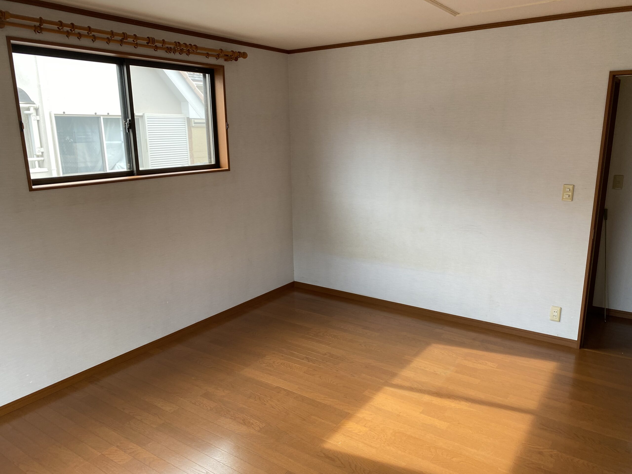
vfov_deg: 53.1
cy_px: 237
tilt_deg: -13.1
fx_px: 475
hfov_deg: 67.3
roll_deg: +1.2
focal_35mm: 26
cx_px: 316
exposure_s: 1/121
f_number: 1.8
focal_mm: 4.25
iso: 80
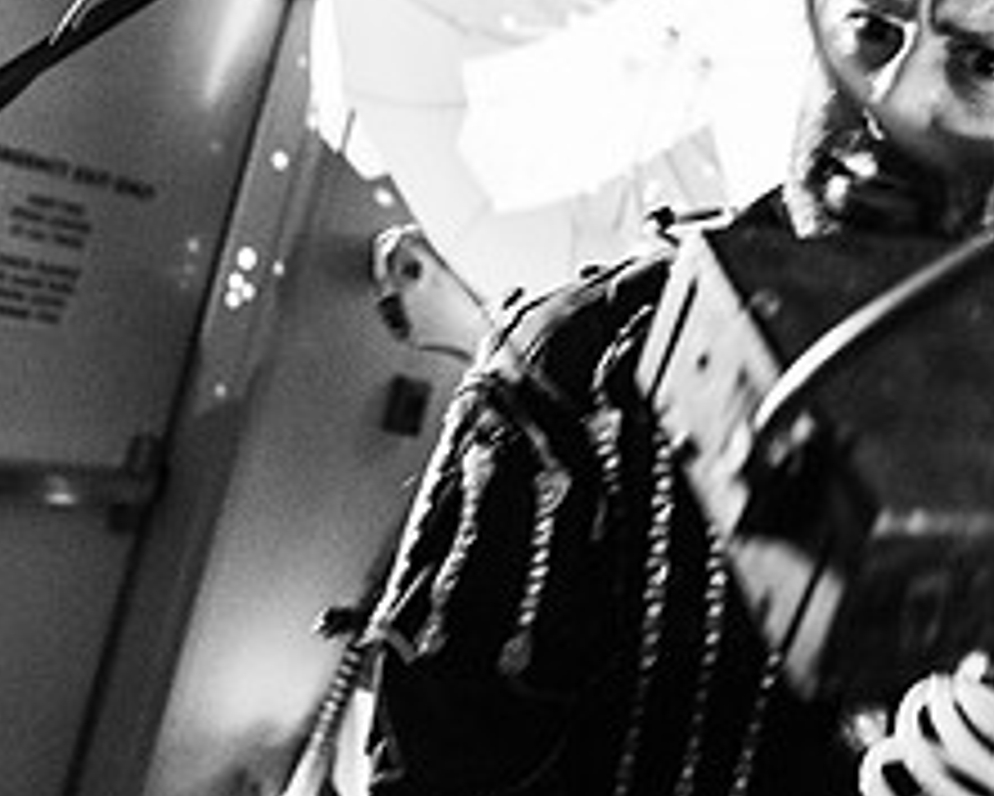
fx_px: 1736
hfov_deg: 31.3
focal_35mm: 59
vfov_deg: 25.3
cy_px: 151
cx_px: 760
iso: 3200
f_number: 3.2
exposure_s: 1/40
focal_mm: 24
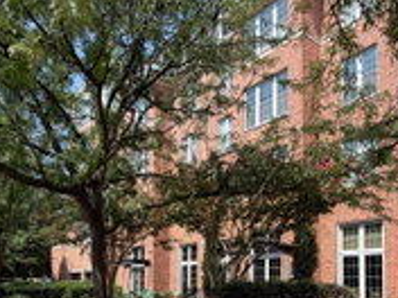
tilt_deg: +3.1
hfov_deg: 53.9
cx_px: 218
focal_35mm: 34
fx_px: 391
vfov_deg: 38.8
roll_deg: -0.4
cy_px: 269
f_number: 2.2
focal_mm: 2.22
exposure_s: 1/770
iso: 32
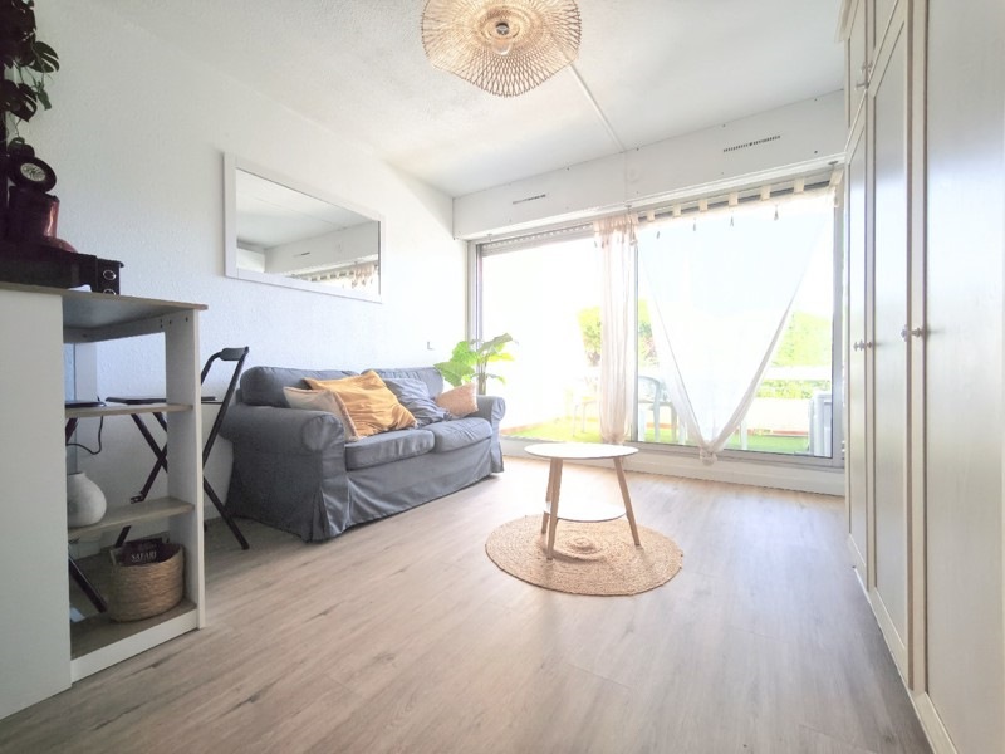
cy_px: 377
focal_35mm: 15
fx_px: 435
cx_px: 502
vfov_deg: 81.7
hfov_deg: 98.2
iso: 50
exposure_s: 1/171
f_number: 2.2
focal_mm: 1.91
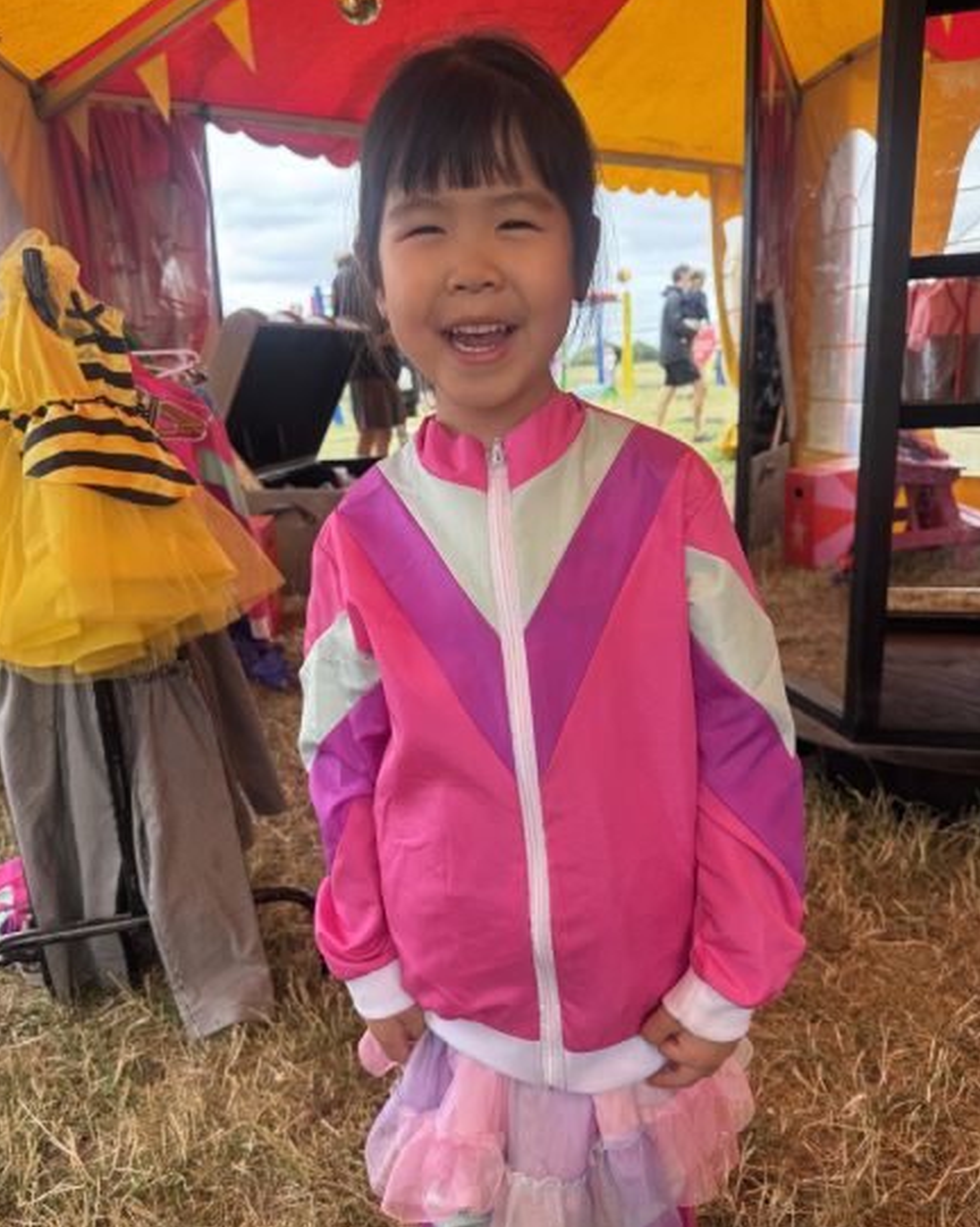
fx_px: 944
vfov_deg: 66.0
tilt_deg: -16.2
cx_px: 497
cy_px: 651
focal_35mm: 26
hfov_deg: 54.9
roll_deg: +3.8
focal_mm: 6.76
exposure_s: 1/230
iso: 80
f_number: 1.78
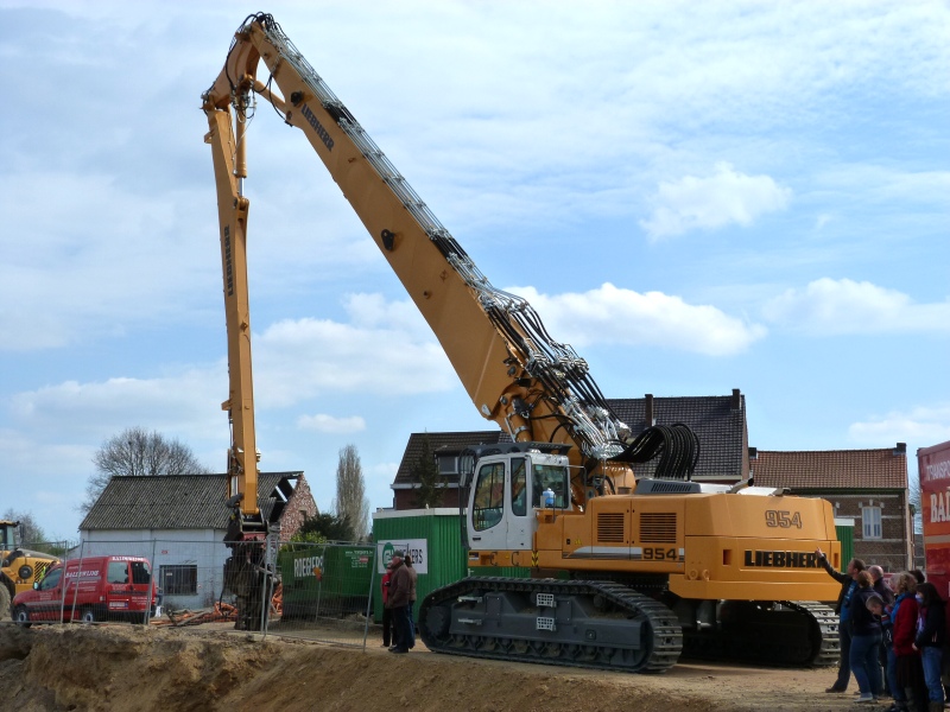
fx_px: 1592
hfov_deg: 33.2
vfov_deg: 25.2
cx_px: 475
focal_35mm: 58
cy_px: 356
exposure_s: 1/500
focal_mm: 10.5
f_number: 5.6
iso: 125
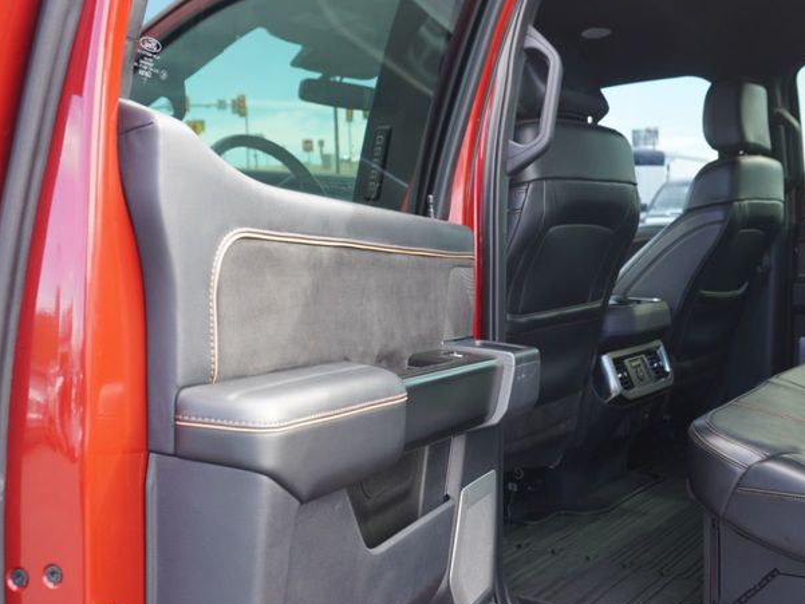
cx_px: 545
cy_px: 340
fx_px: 973
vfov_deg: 34.5
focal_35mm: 42
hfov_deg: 44.2
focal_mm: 17
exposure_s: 1/60
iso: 125
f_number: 4
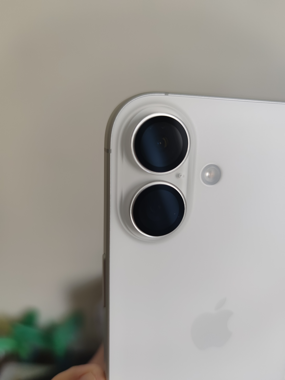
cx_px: 142
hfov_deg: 56.8
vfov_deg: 71.6
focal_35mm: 24
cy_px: 190
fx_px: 263
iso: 98
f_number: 1.69
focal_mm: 6.72
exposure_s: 1/120
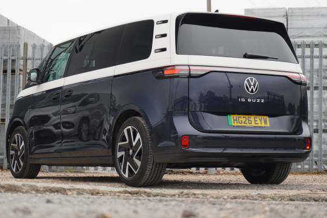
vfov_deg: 15.0
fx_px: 826
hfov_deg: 22.4
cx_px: 161
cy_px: 96
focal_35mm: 91
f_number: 5.6
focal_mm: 50
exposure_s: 1/80
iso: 125
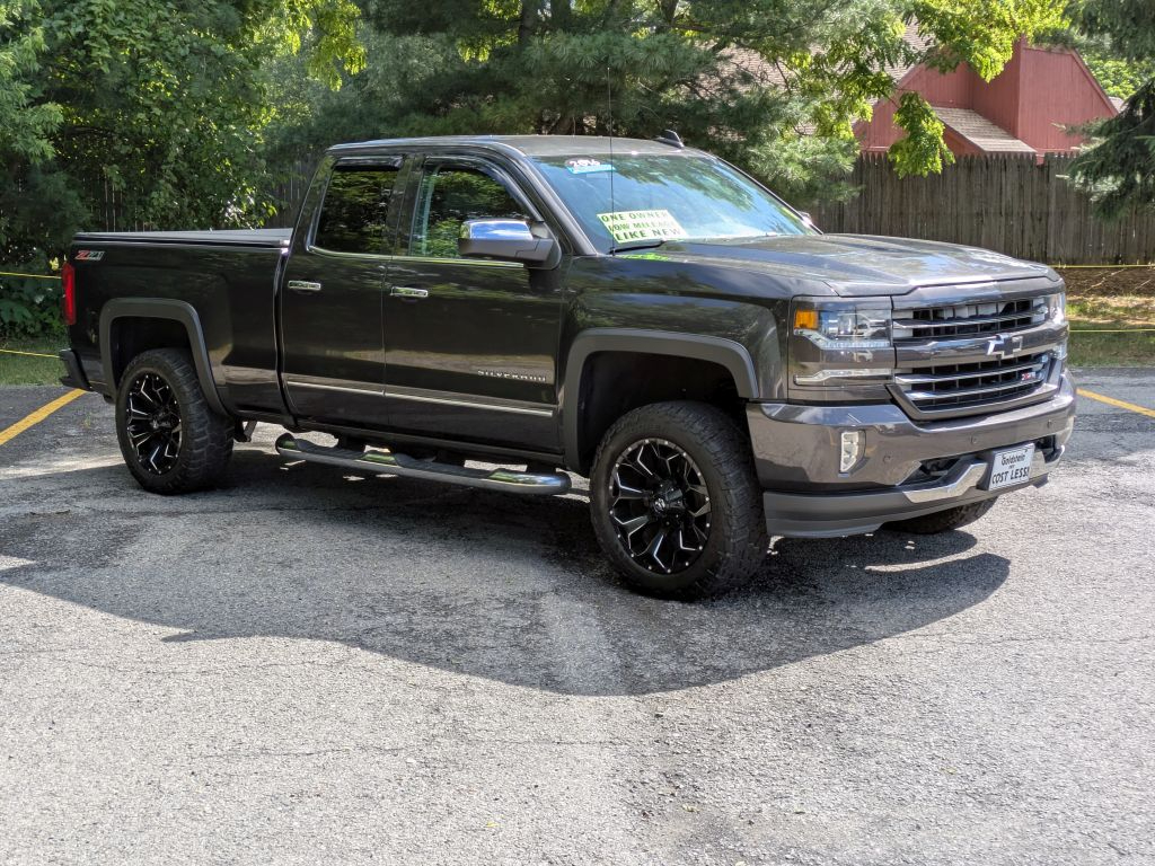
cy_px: 433
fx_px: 1702
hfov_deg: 37.5
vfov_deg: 28.6
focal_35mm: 51
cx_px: 578
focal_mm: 5.43
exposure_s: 1/621
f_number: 1.89
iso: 45
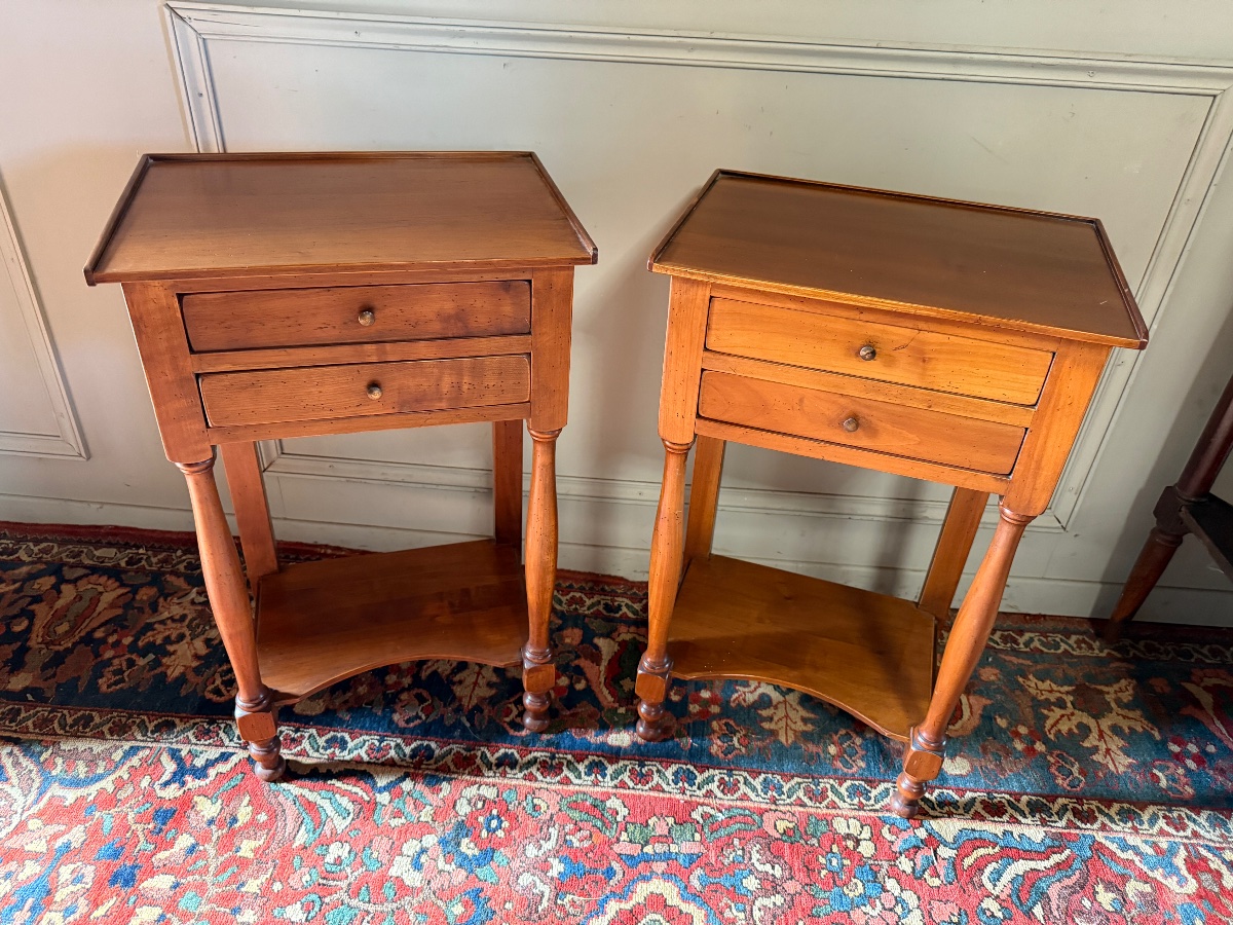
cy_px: 462
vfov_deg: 56.8
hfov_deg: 71.6
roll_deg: -2.9
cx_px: 616
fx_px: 855
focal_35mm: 24
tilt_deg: -34.3
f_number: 1.78
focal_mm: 6.76
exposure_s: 1/60
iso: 640
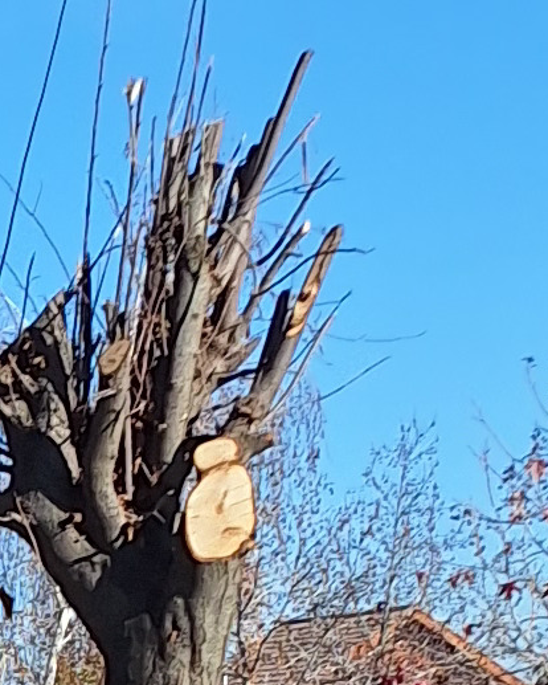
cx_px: -1340
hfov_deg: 7.3
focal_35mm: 177
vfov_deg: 10.0
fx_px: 3586
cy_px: 1431
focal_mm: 5.54
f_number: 1.8
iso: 40
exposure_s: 1/1957
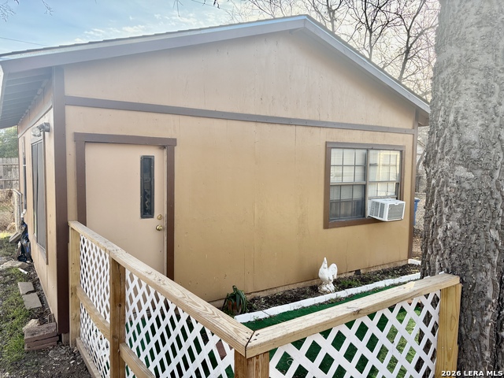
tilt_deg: -3.7
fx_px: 379
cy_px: 189
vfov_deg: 53.1
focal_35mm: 26
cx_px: 252
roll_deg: -0.6
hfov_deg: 67.3
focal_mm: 5.96
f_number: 1.6
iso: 64
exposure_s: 1/478
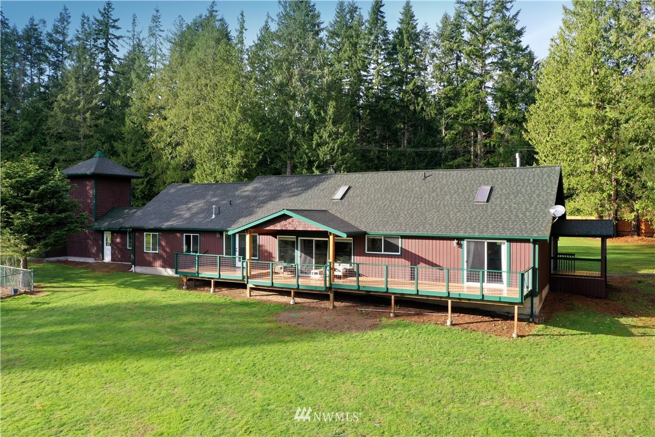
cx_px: 328
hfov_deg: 65.5
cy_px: 218
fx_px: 509
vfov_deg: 46.4
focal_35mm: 28
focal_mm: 10.26
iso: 100
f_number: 4.5
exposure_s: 1/160
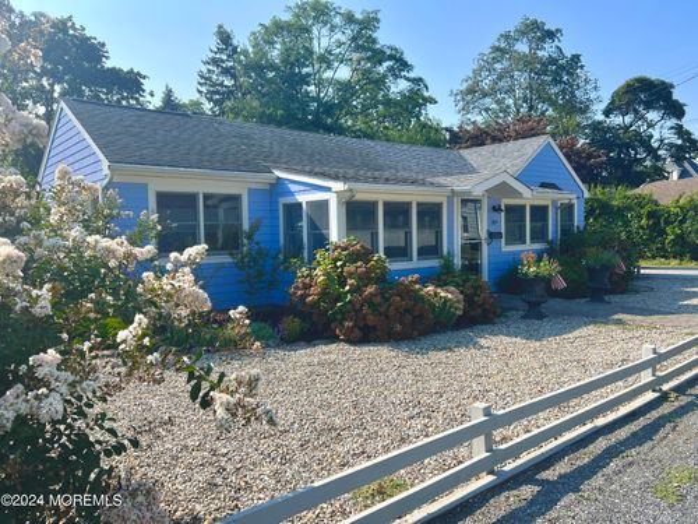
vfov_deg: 53.1
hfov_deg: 67.3
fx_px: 524
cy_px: 262
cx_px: 349
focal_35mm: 26
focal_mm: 5.7
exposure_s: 1/2632
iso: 50
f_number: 1.5
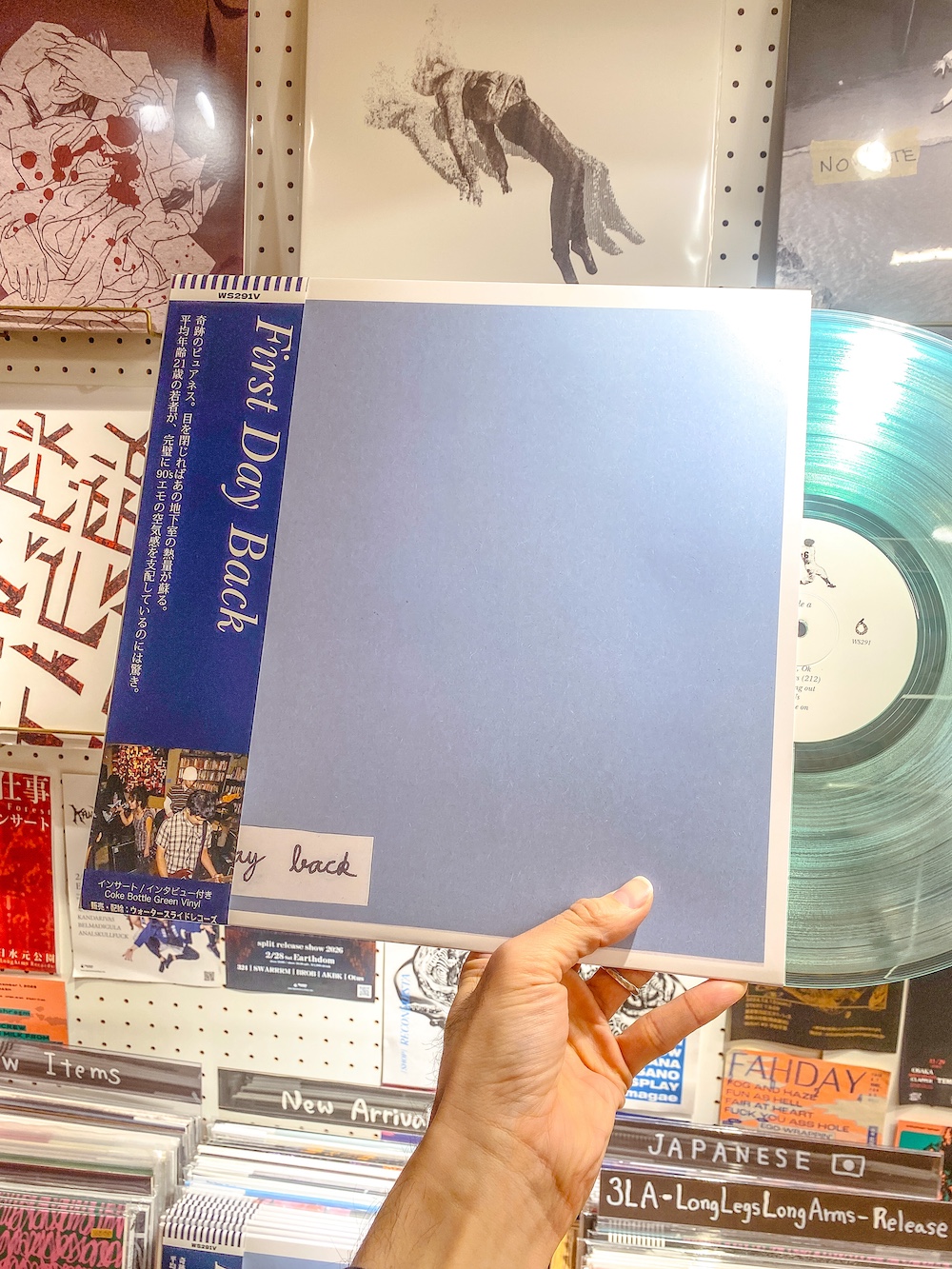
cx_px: 476
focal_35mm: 26
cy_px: 634
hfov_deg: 53.1
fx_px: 953
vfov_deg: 67.3
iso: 64
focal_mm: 4.25
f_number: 1.8
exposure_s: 1/100
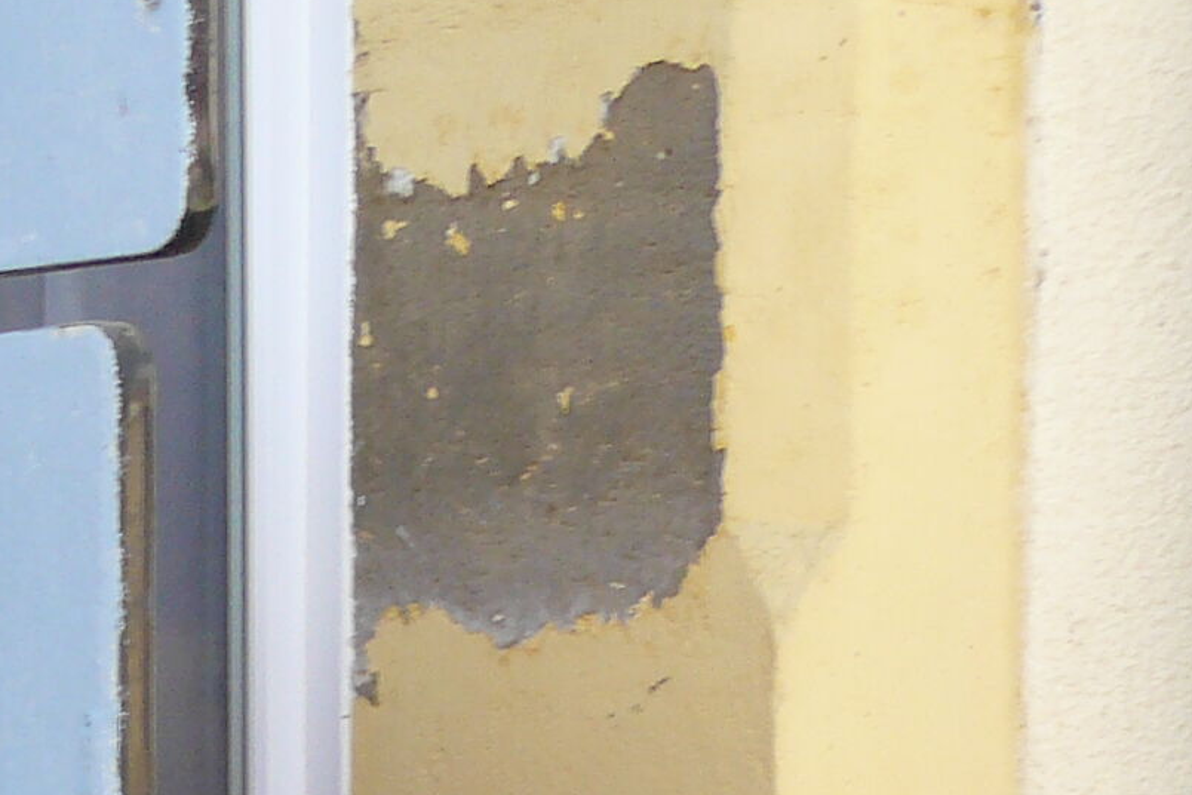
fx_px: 4735
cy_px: 1296
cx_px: -463
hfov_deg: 13.7
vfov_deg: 9.3
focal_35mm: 143
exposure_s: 1/100
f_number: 4
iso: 100
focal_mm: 6
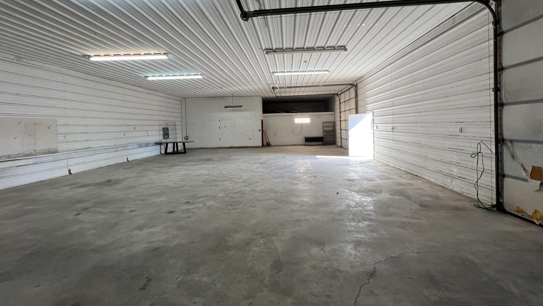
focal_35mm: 15
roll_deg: +1.5
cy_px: 128
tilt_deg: +1.7
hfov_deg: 102.9
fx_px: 216
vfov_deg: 70.0
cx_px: 284
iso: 100
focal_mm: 1.57
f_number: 1.8
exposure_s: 1/120
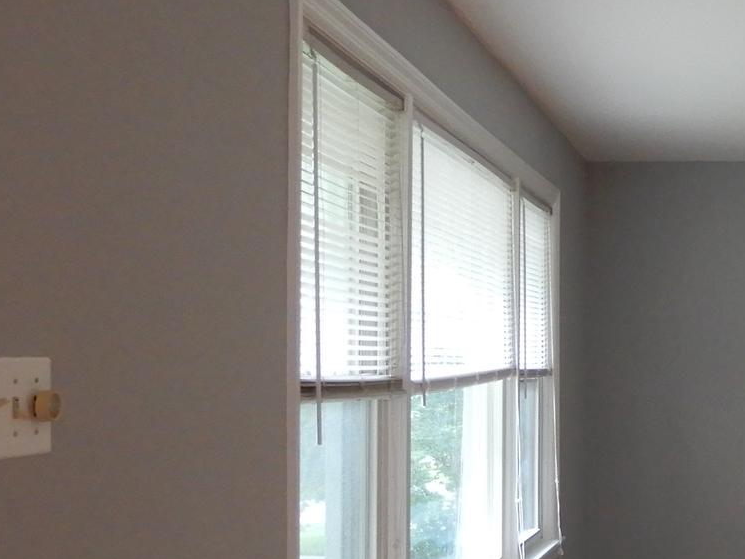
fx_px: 1421
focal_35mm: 66
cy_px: 315
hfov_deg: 25.2
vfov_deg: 22.2
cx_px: 983
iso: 400
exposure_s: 1/25
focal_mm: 4.3
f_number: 3.4
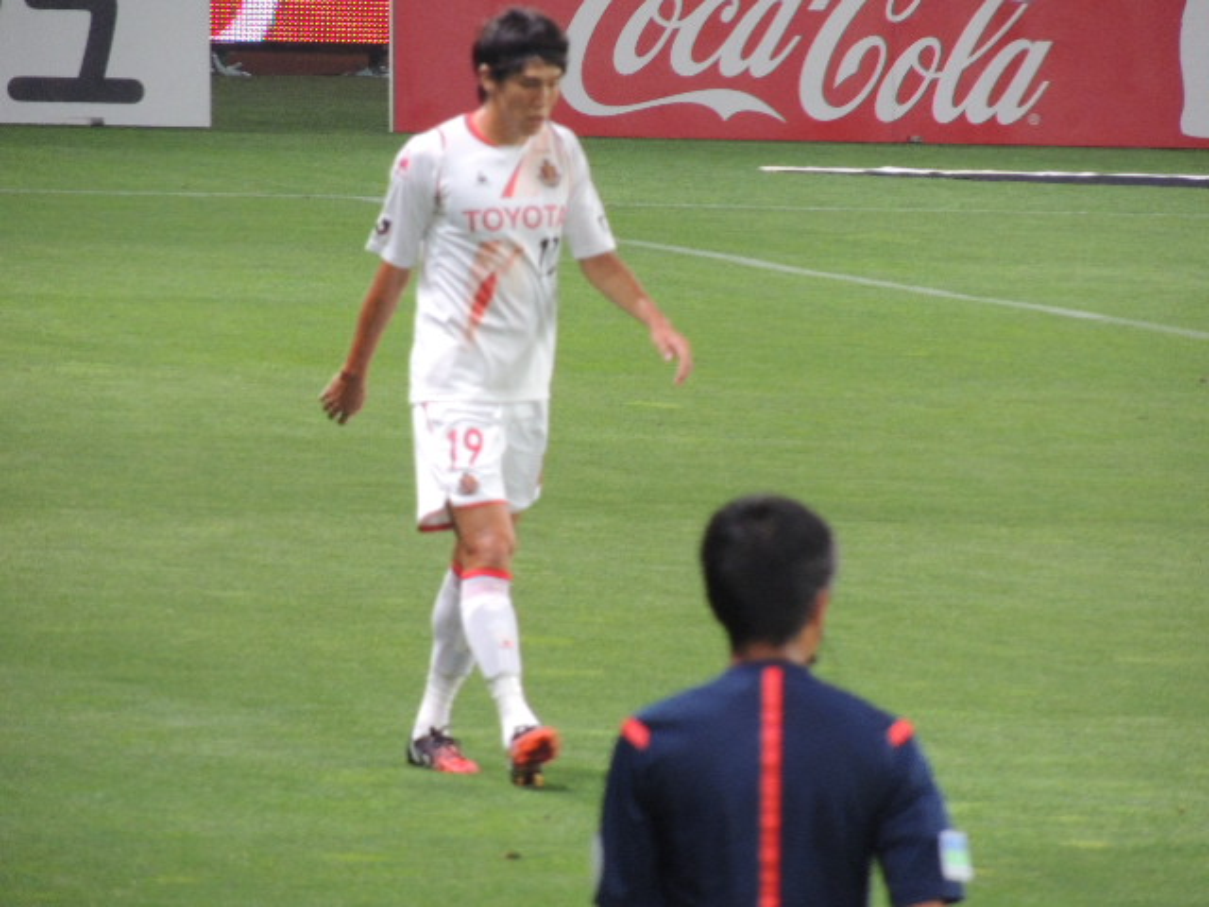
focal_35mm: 750
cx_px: 604
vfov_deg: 2.0
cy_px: 454
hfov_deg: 2.6
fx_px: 26195
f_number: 5.1
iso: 800
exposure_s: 1/80
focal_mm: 133.7
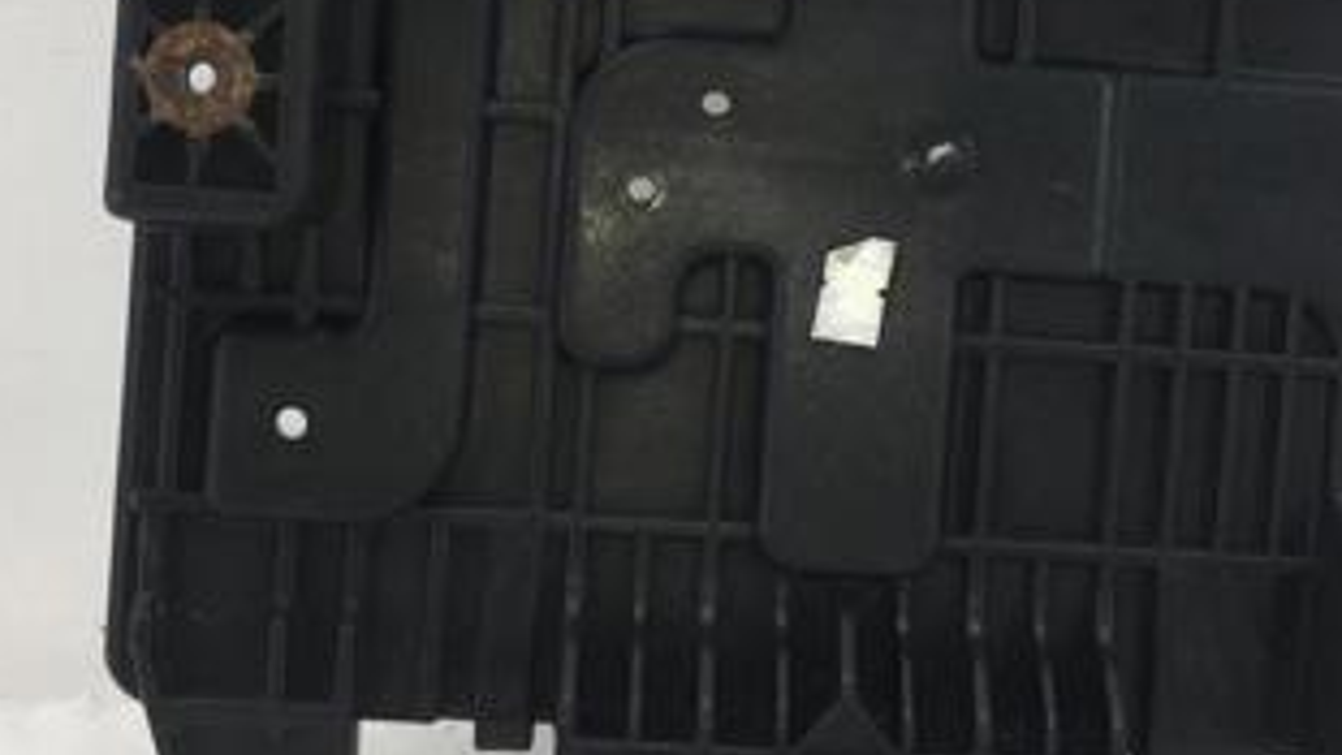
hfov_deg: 32.1
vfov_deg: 18.4
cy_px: 211
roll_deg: +0.7
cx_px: 876
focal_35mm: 65
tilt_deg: -16.0
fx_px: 2313
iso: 25
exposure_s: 1/223
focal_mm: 4.15
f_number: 2.2
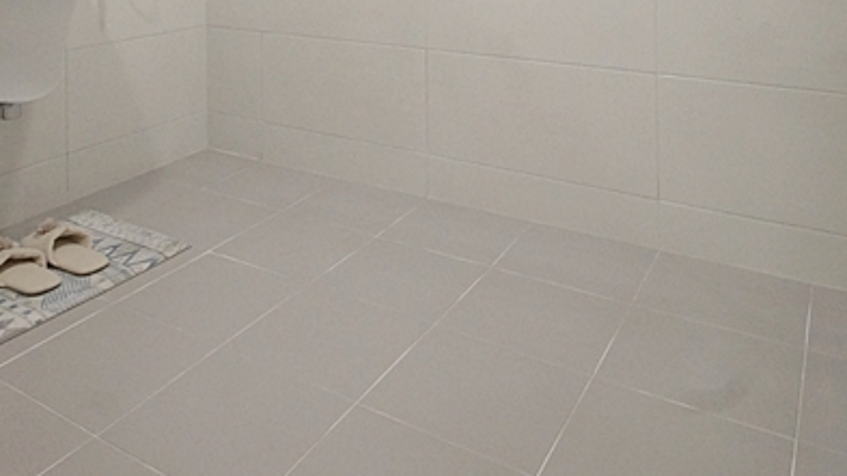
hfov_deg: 60.2
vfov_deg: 31.3
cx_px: 315
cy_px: -84
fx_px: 719
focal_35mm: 32
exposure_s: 1/40
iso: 1600
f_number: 9
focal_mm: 10
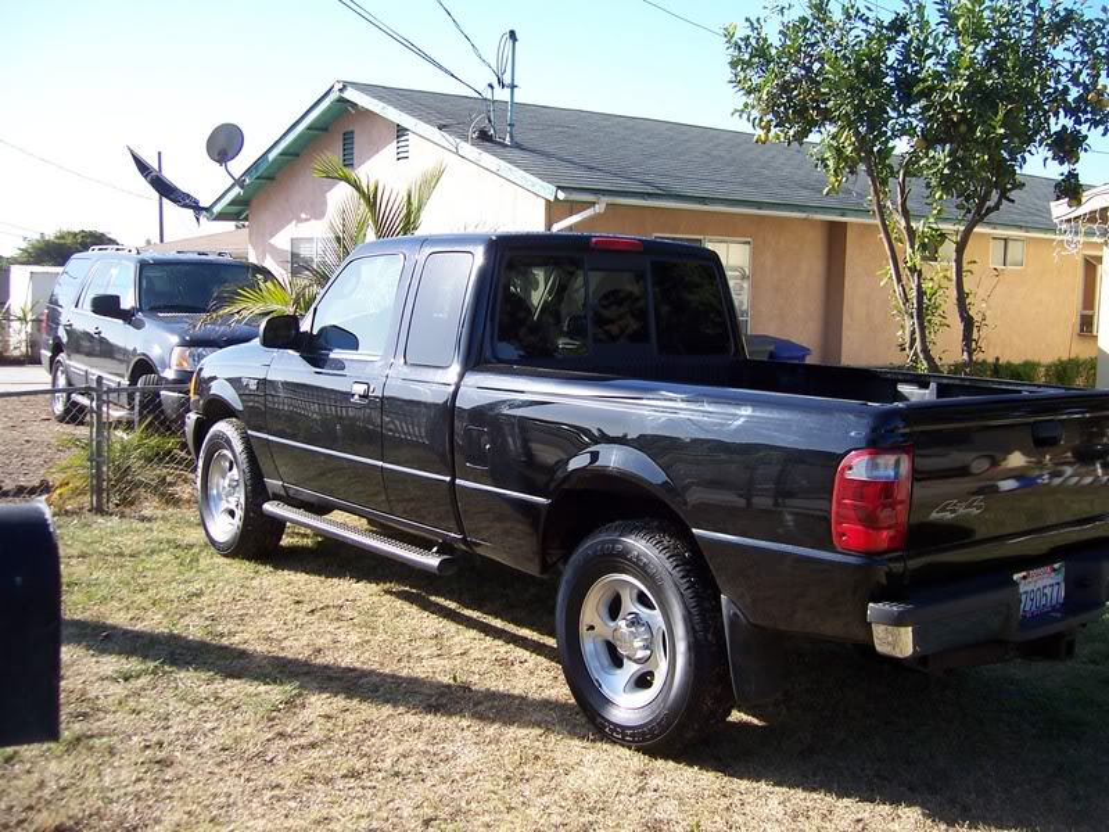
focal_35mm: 36
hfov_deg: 51.4
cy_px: 416
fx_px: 1153
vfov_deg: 39.7
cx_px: 554
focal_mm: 6
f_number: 3
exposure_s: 1/500
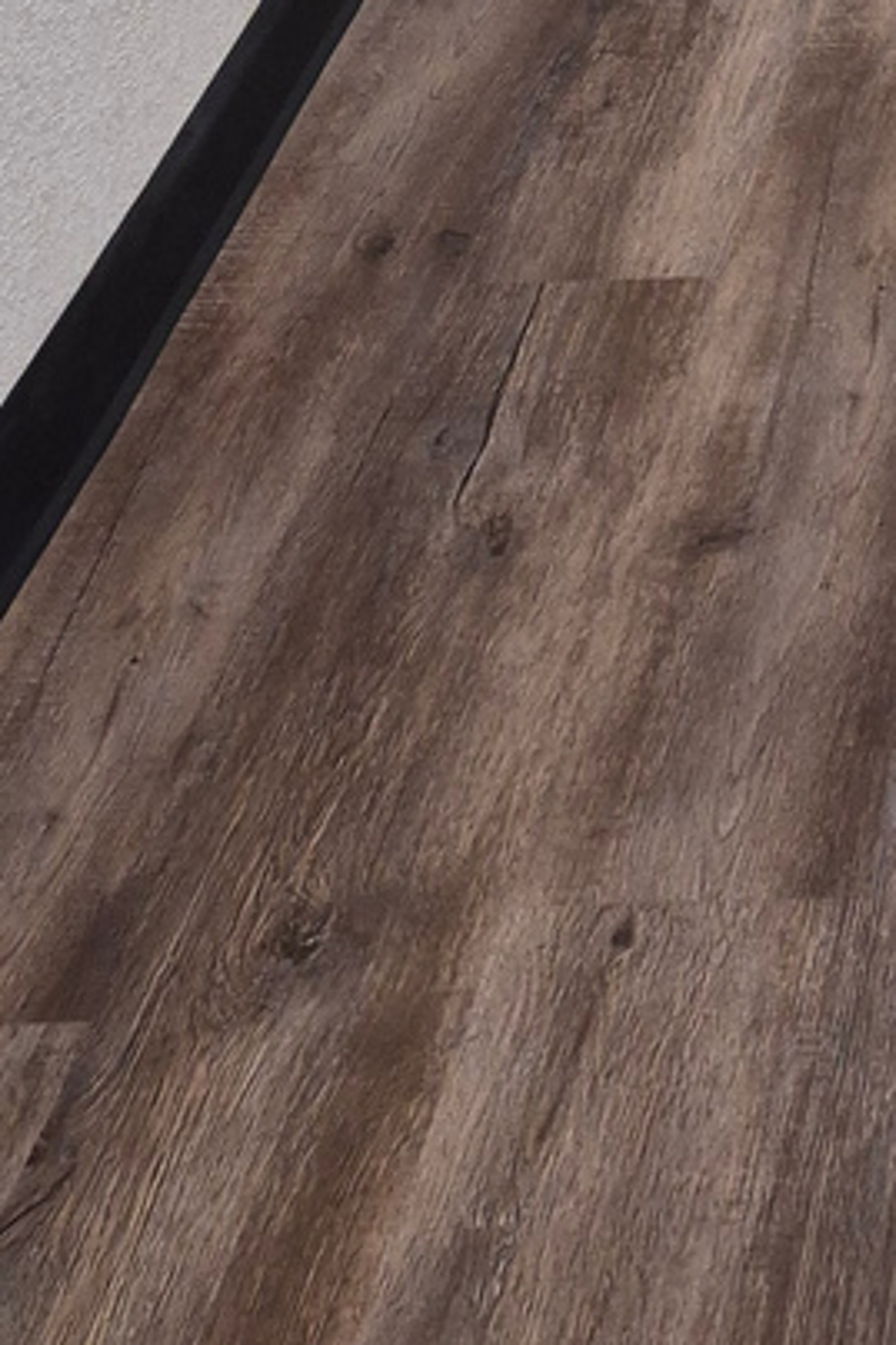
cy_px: -1135
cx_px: 1472
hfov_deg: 13.8
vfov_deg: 17.7
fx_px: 3400
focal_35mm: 91
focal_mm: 5.4
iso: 500
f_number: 1.8
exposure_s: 1/120
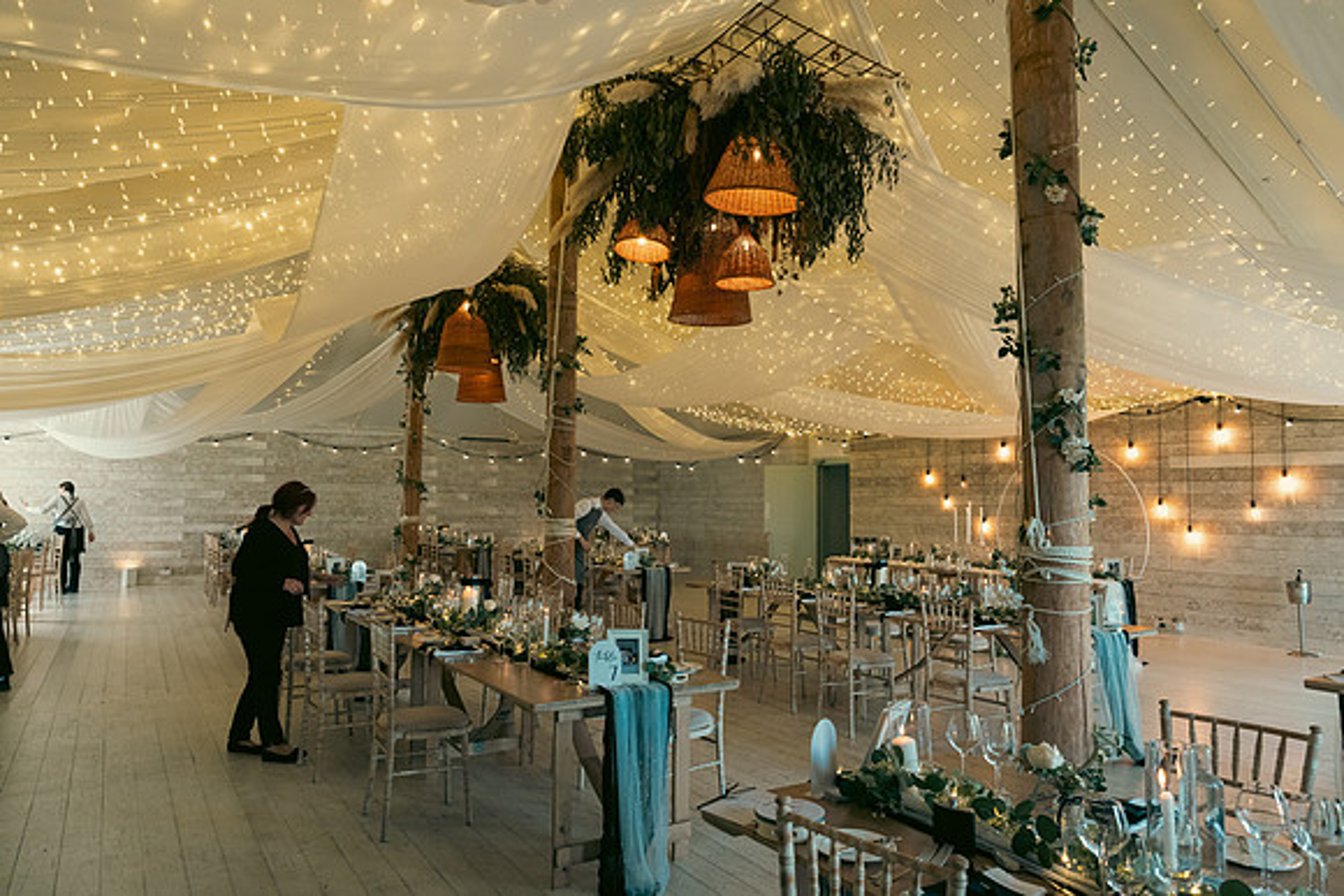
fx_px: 896
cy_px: 448
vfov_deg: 53.2
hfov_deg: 73.7
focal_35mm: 24
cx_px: 672
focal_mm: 24
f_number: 5.6
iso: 2500
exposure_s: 1/200
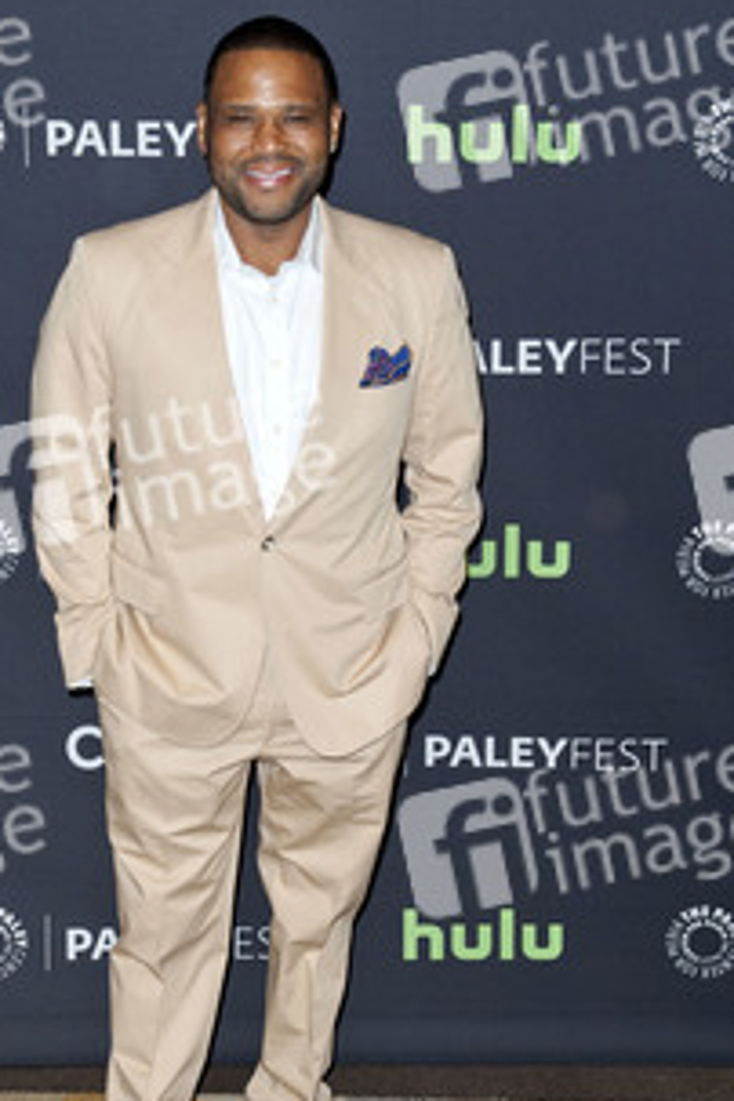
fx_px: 2018
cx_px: 256
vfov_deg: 30.4
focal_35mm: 66
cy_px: 650
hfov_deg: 20.6
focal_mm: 50
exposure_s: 1/320
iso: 640
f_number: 5.6
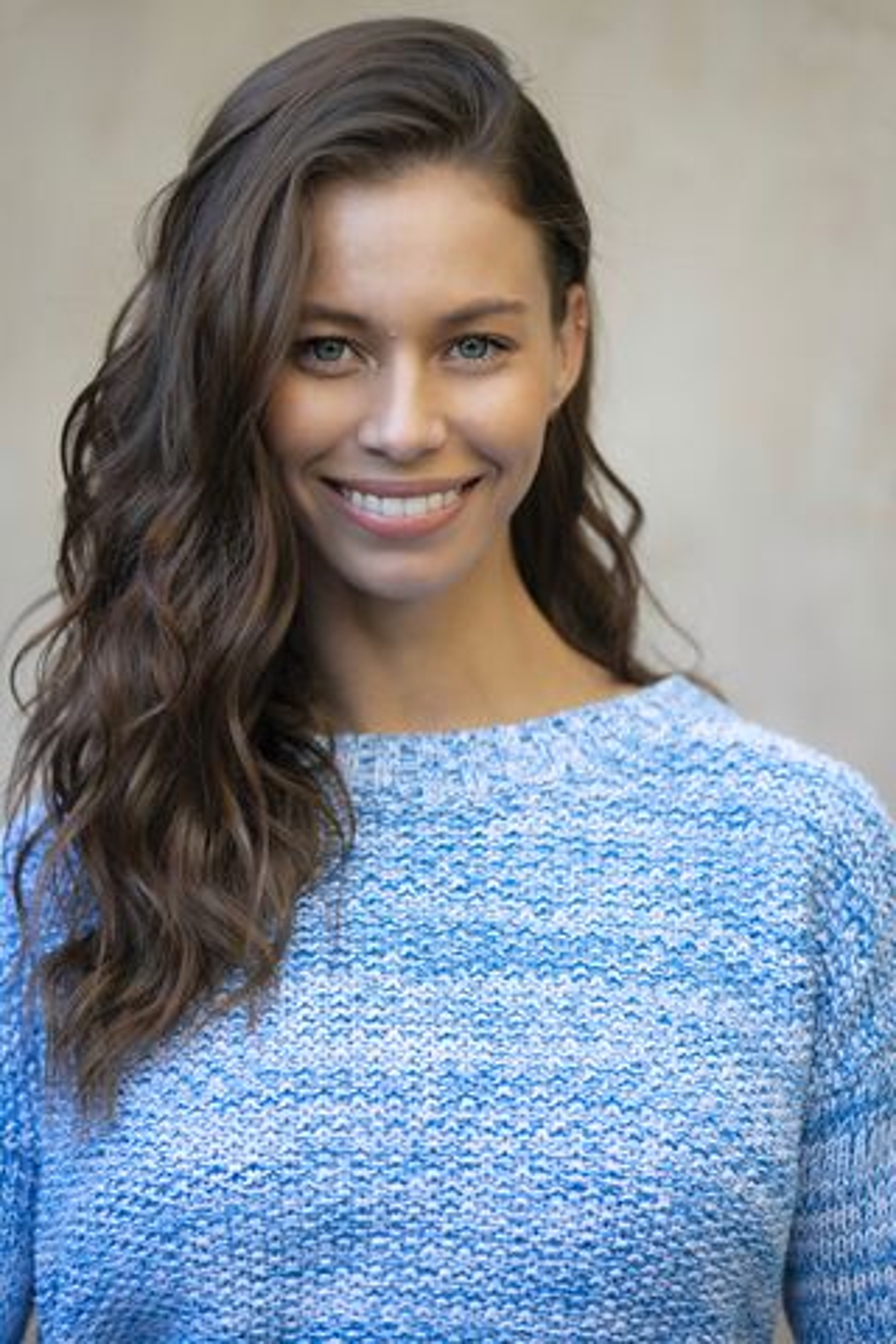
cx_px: 448
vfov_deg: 17.3
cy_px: 672
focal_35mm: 118
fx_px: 4405
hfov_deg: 11.6
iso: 500
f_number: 2.8
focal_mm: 118
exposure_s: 1/200
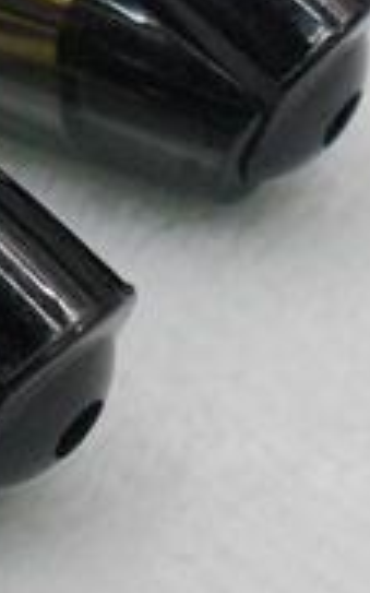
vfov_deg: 12.2
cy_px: 855
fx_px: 2648
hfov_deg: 7.9
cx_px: -154
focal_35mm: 164
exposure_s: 1/30
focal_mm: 6.2
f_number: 2.8
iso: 120
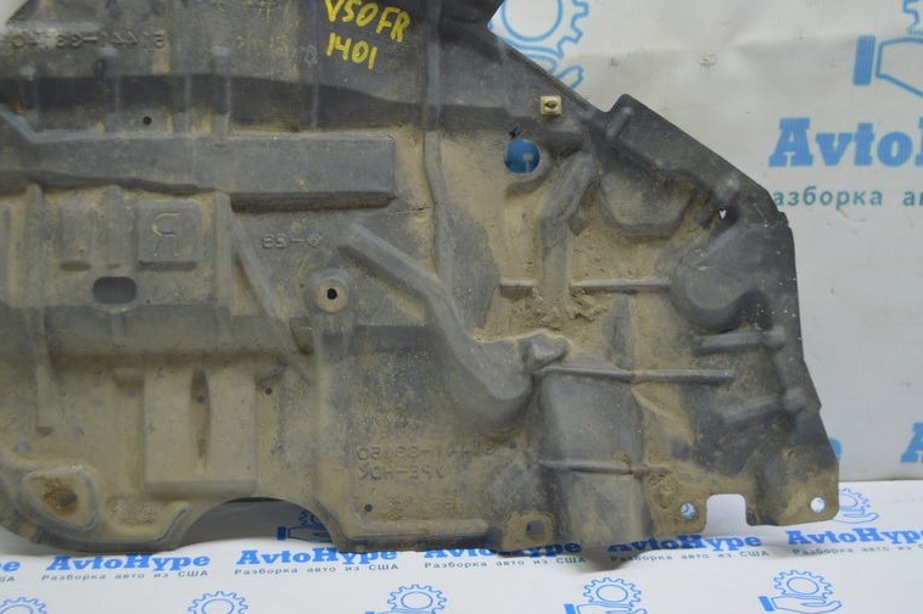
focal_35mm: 51
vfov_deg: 26.5
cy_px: 225
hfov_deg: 39.0
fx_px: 1298
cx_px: 387
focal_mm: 25
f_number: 4
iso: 400
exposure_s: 1/50
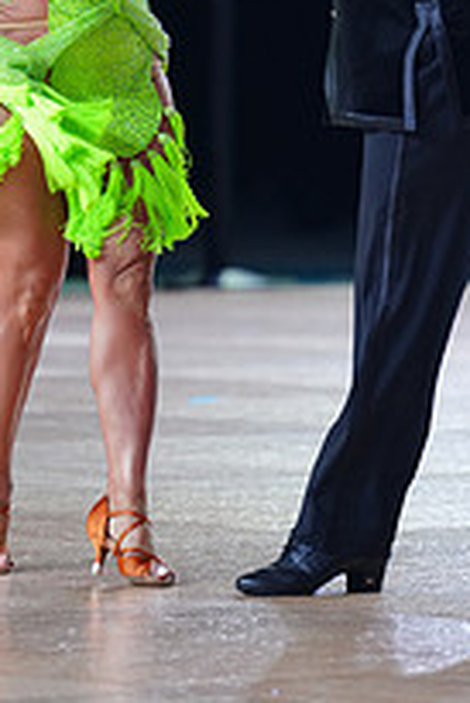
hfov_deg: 3.1
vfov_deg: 4.7
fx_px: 8562
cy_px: -154
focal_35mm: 438
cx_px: 413
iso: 800
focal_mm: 155
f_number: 2.8
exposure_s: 1/500
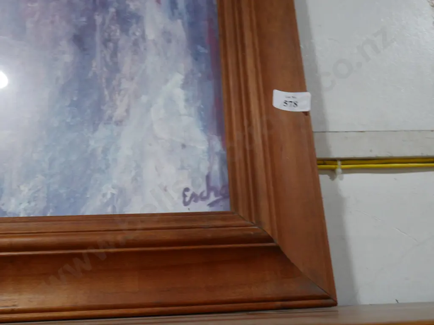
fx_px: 476
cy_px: 162
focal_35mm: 38
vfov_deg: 37.7
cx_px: 217
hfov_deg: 49.0
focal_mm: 19
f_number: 8
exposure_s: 1/60
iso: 2000
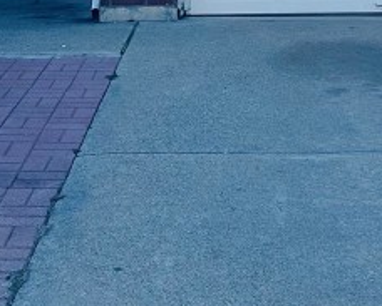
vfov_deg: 13.6
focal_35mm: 105
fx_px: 1189
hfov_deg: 18.3
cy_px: -187
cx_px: 181
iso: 80
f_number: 1.78
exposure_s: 1/3861
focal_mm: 6.86
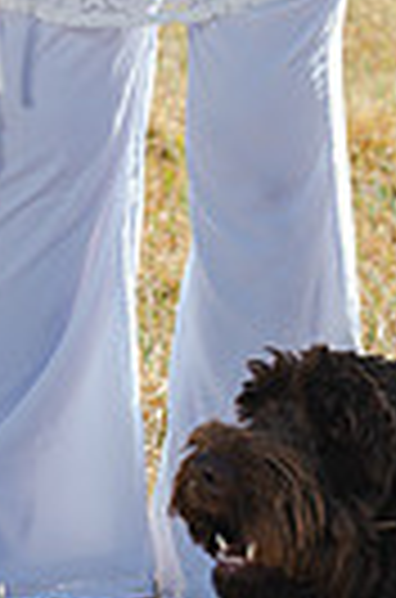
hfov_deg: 7.9
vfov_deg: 11.7
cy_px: -256
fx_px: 2803
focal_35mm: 169
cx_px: -191
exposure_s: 1/200
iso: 80
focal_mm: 50
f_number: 5.6
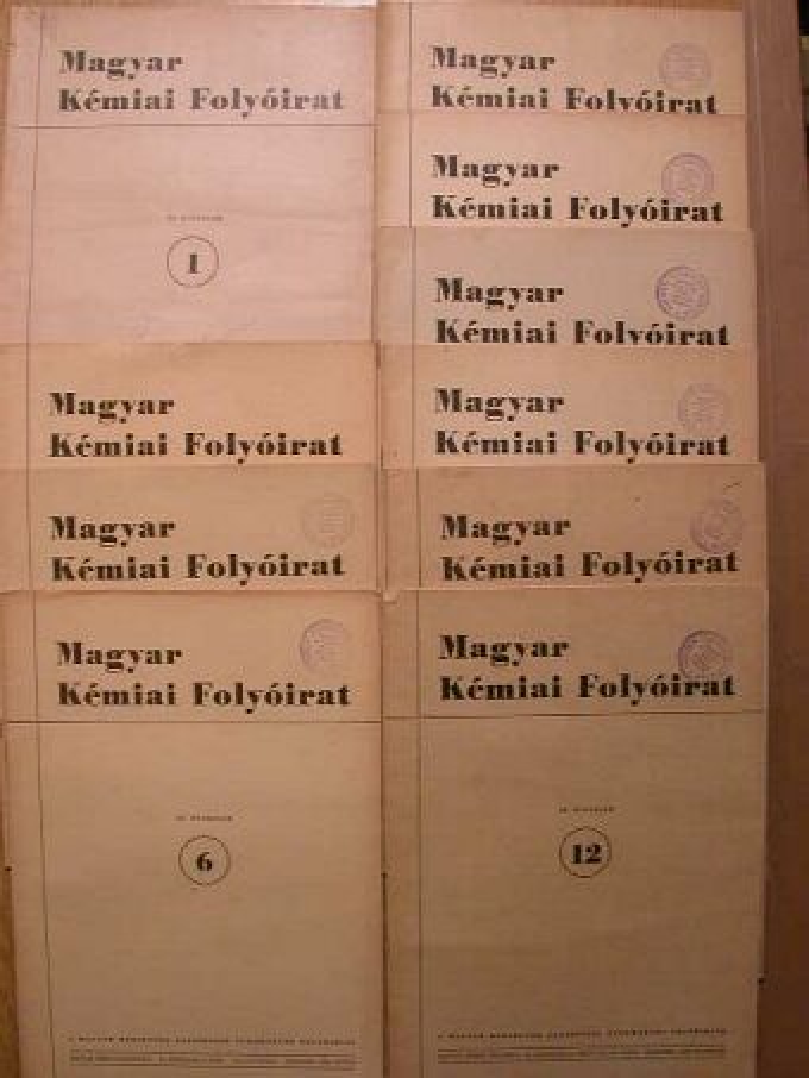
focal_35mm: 38
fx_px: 1184
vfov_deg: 49.0
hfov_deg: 37.7
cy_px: 539
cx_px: 404
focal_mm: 7.85
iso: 100
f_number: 3.7
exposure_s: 1/119
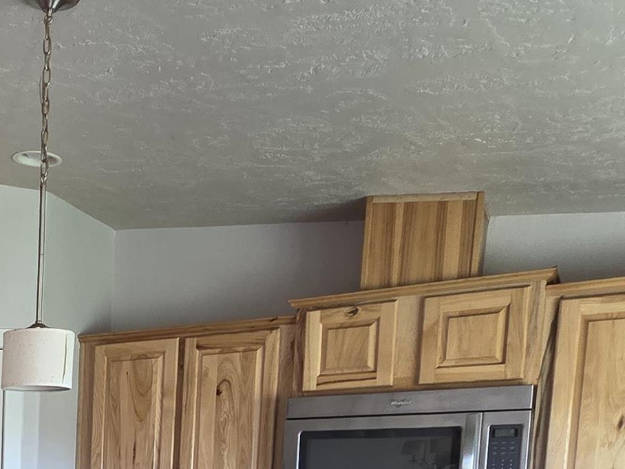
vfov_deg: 28.1
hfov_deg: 34.8
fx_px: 794
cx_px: -113
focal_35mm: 44
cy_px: 585
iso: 200
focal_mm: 2.2
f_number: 2.2
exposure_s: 1/60
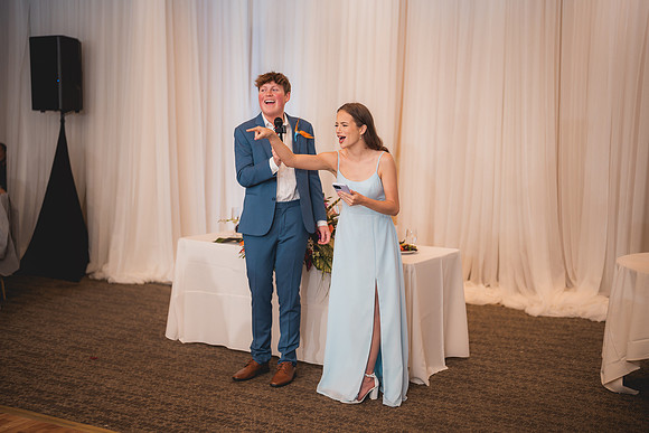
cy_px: 216
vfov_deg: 27.0
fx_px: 902
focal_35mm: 50
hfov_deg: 39.6
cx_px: 324
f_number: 1.2
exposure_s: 1/250
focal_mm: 50
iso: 200
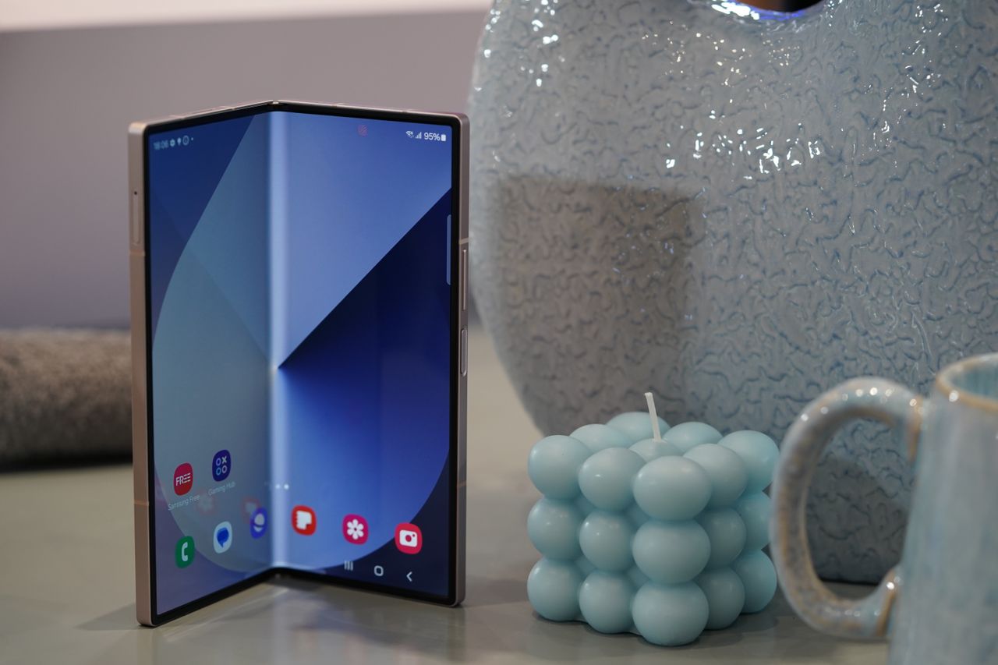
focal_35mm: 90
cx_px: 499
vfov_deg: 15.2
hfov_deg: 22.6
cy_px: 332
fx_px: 2495
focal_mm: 90
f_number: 4
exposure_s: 1/160
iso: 1250
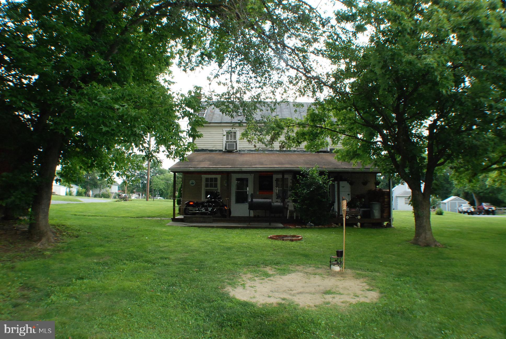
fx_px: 422
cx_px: 253
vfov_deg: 43.7
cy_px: 170
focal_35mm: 30
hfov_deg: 61.9
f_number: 13
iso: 1000
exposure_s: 1/200
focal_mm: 20
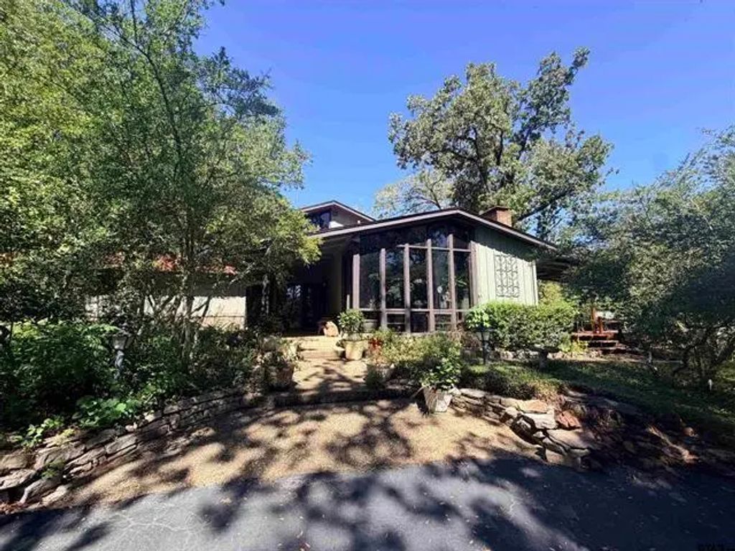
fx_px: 297
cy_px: 276
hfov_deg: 102.1
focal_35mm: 14
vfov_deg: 85.7
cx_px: 368
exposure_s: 1/502
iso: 50
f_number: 2.2
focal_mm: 2.22
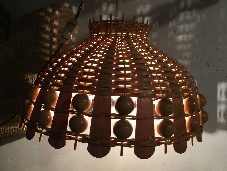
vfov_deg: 48.2
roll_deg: -0.9
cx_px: 114
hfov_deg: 61.7
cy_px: 86
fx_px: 190
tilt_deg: -4.7
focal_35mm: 29
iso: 64
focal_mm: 4.15
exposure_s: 1/17
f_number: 2.2
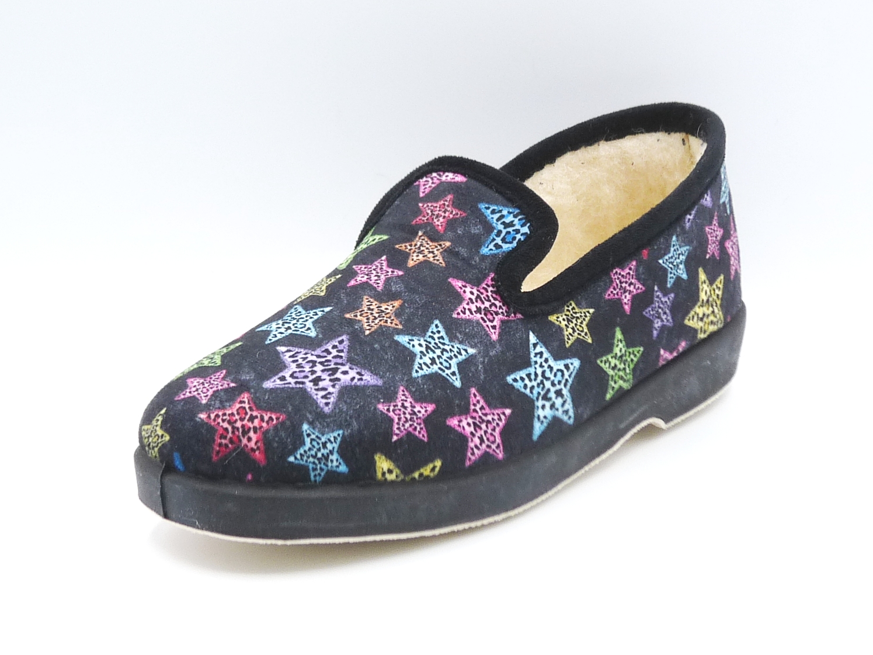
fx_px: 1538
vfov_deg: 24.0
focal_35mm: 61
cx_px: 460
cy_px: 307
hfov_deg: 31.7
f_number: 4
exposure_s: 1/125
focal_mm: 5.9
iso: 100
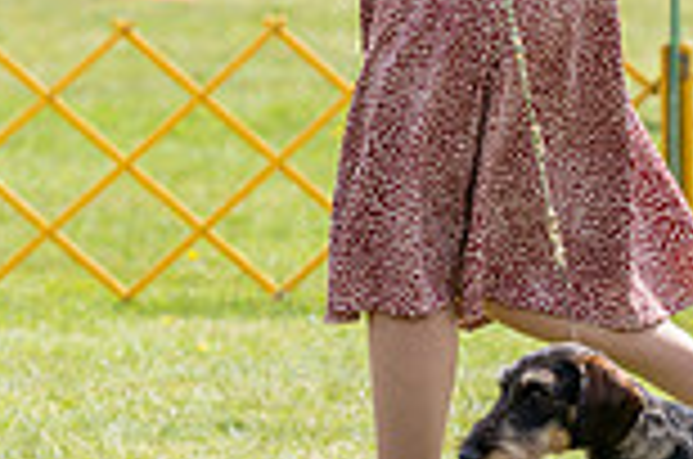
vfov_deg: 3.2
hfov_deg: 4.8
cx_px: 486
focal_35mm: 432
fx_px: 8299
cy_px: 34
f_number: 3.5
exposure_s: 1/1000
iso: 100
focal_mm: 108
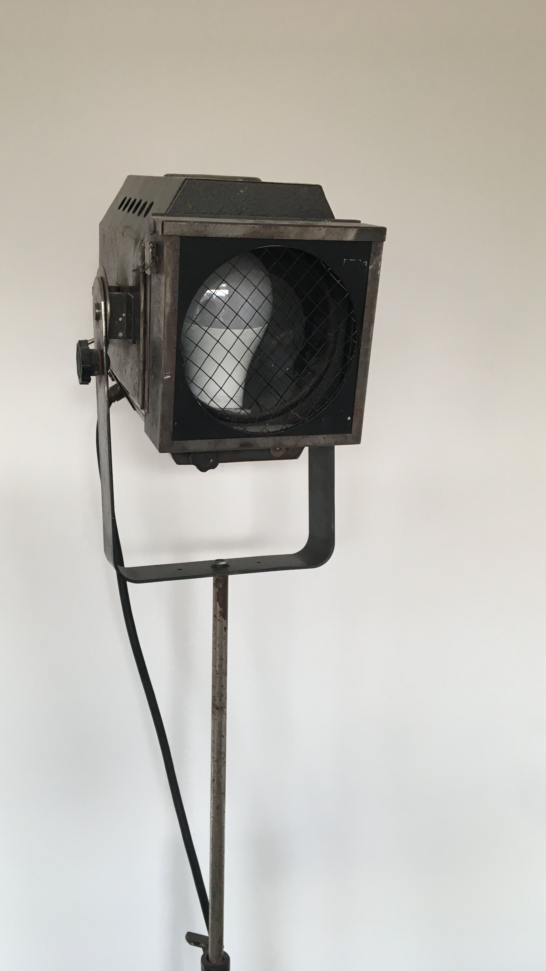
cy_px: 483
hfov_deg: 36.6
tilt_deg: -7.3
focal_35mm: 32
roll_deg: +0.6
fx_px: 824
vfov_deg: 61.0
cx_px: 222
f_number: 2.2
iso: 64
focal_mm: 4.15
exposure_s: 1/33
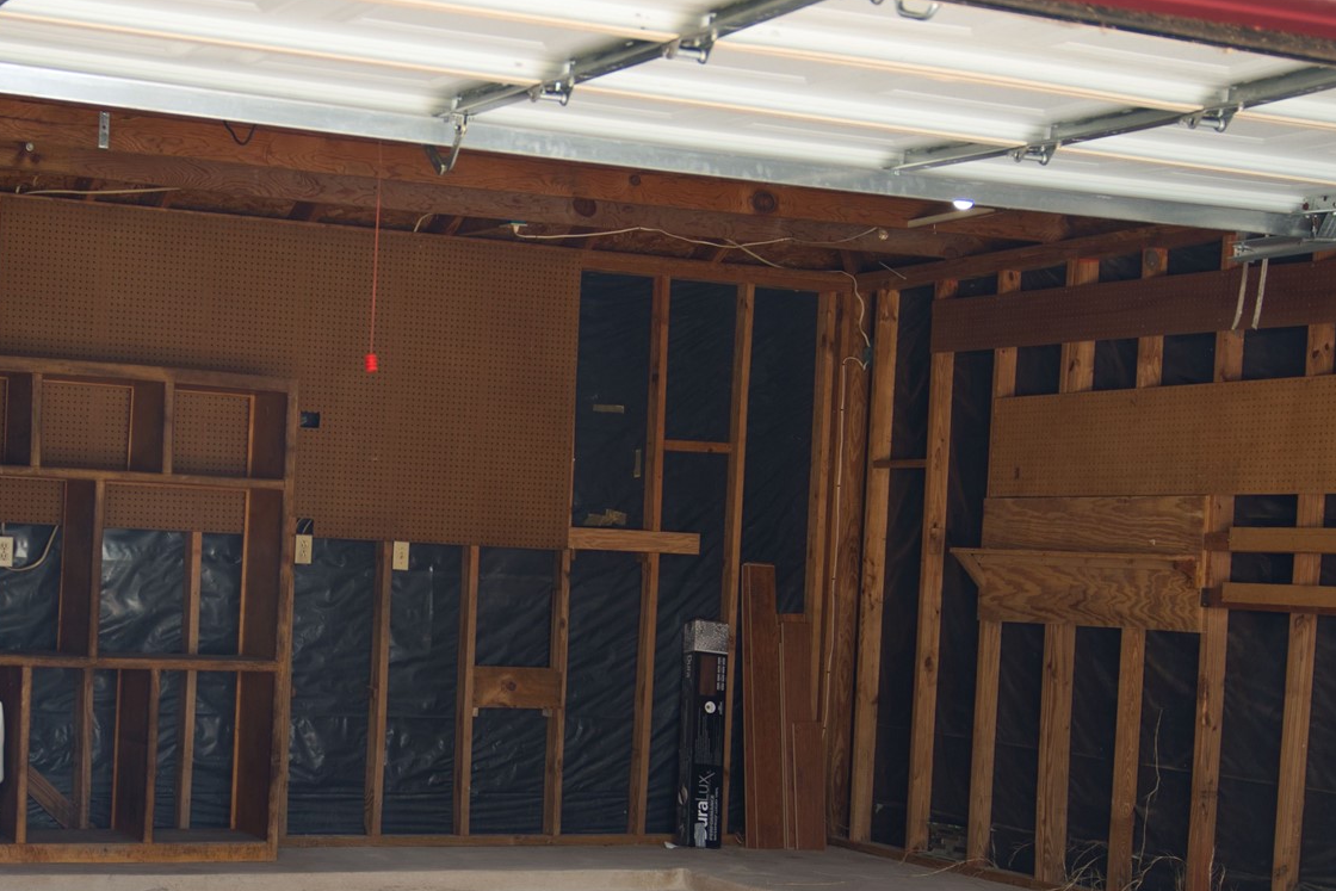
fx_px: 2375
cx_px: 333
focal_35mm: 64
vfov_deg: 21.1
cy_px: 676
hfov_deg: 30.9
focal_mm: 33
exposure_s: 1/200
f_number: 2.8
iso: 200
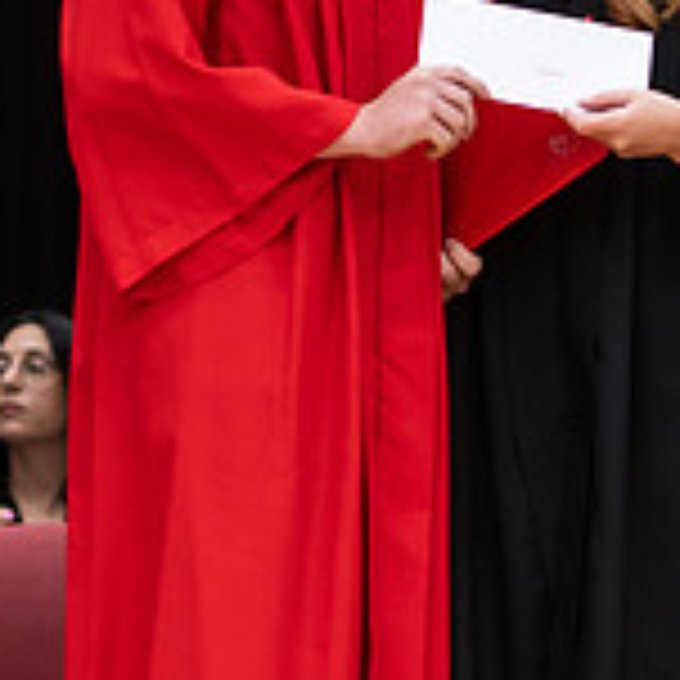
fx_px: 7934
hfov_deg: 4.9
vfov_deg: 4.9
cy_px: 296
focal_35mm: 357
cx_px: 537
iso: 1000
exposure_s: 1/200
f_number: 2.8
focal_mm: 85
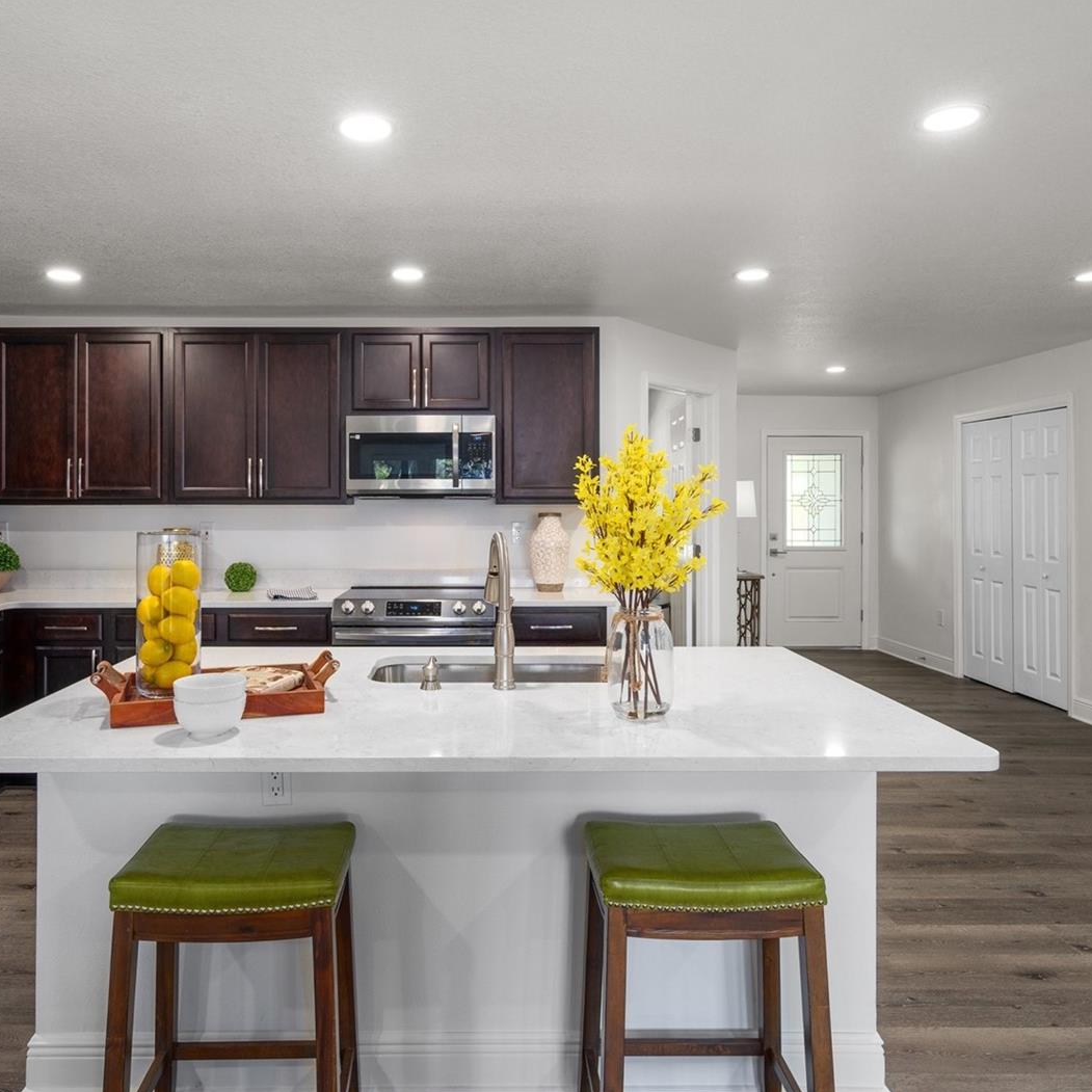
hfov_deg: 69.5
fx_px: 785
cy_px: 544
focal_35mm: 22
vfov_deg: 69.6
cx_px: 491
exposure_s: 1/2.5
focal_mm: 17
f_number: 8
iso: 320
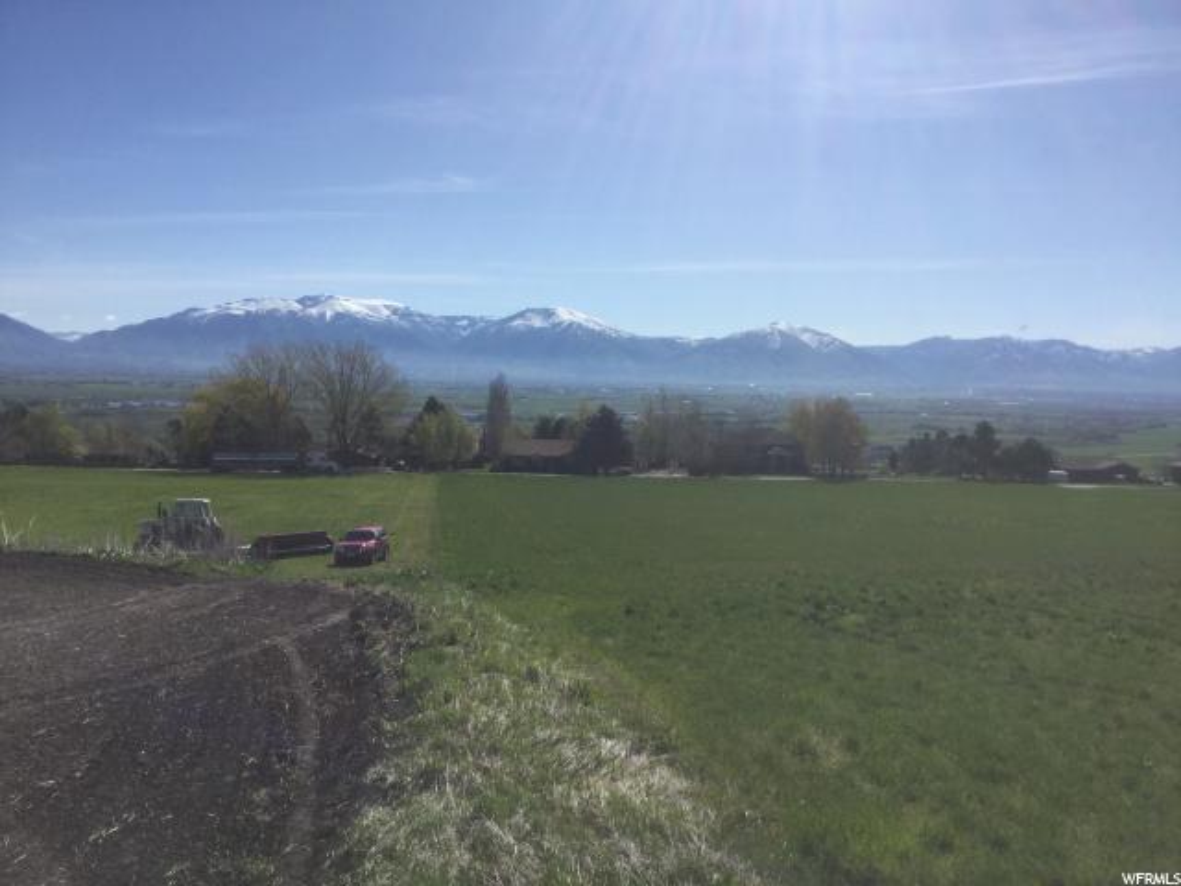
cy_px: 443
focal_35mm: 31
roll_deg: -1.4
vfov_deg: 45.4
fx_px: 1058
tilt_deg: -4.4
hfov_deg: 58.4
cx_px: 590
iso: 25
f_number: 2.4
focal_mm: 3.3
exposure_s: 1/2809
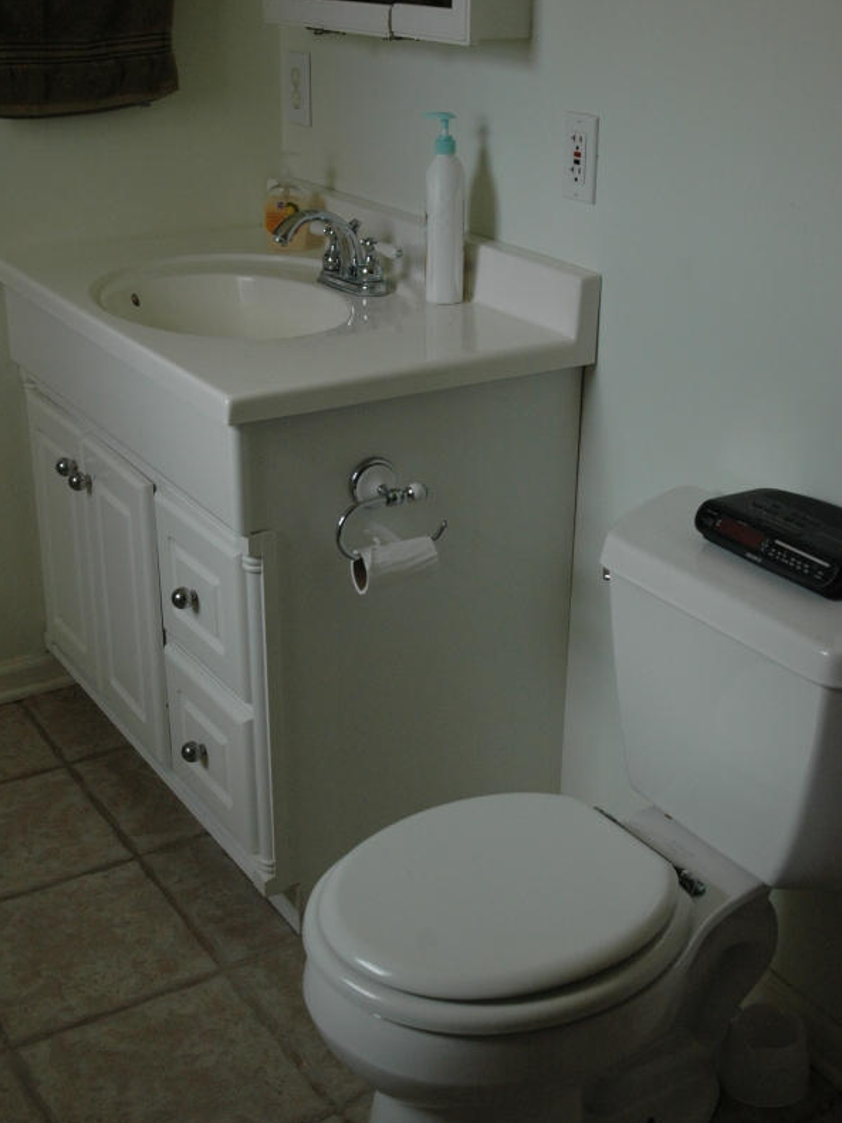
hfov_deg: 31.5
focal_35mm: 46
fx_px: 1492
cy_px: 602
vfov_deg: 41.2
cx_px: 420
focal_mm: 28
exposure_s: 1/125
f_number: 5.6
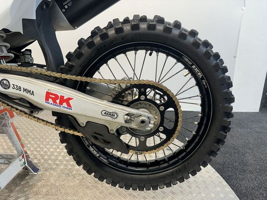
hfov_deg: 71.6
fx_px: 185
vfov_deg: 56.8
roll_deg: +0.0
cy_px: 100
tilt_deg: -14.4
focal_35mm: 24
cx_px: 134
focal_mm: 6.86
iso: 100
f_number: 1.78
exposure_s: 1/100
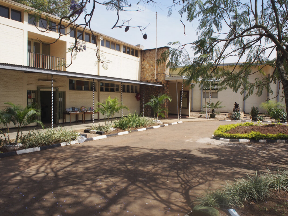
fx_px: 233
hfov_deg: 63.4
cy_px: 108
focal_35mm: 28
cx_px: 144
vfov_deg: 49.7
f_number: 8
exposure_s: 1/400
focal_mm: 14
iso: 200
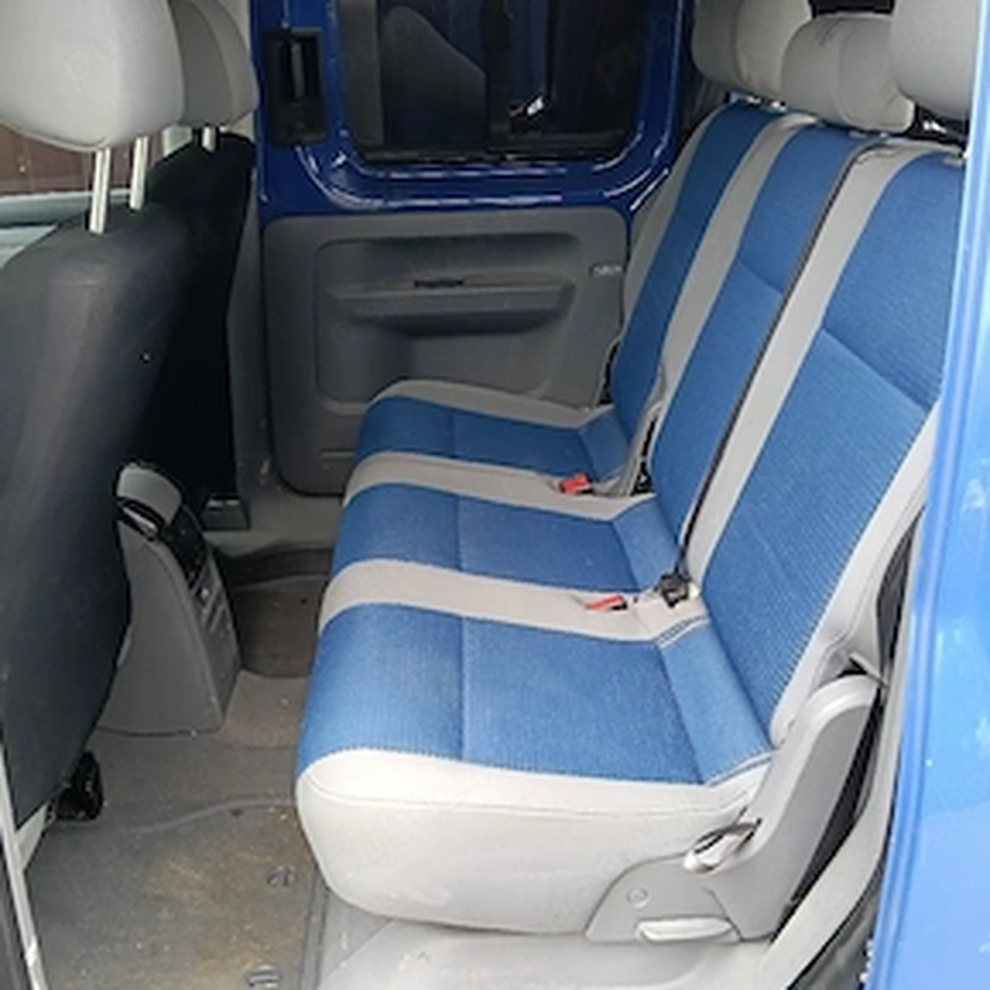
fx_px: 1068
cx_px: 504
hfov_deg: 49.7
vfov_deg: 49.5
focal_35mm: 33
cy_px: 576
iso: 160
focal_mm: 3.98
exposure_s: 1/33.3
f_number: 1.8
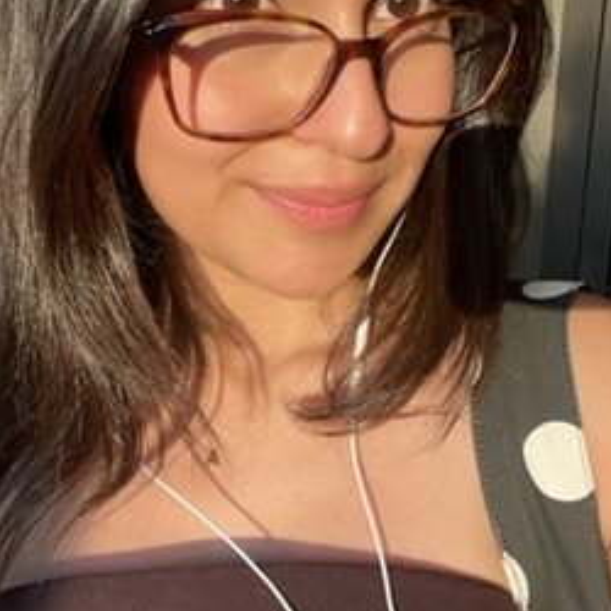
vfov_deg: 42.8
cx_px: 308
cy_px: 276
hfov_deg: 42.8
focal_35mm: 39
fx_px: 779
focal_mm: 2.71
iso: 25
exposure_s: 1/122
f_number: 2.2
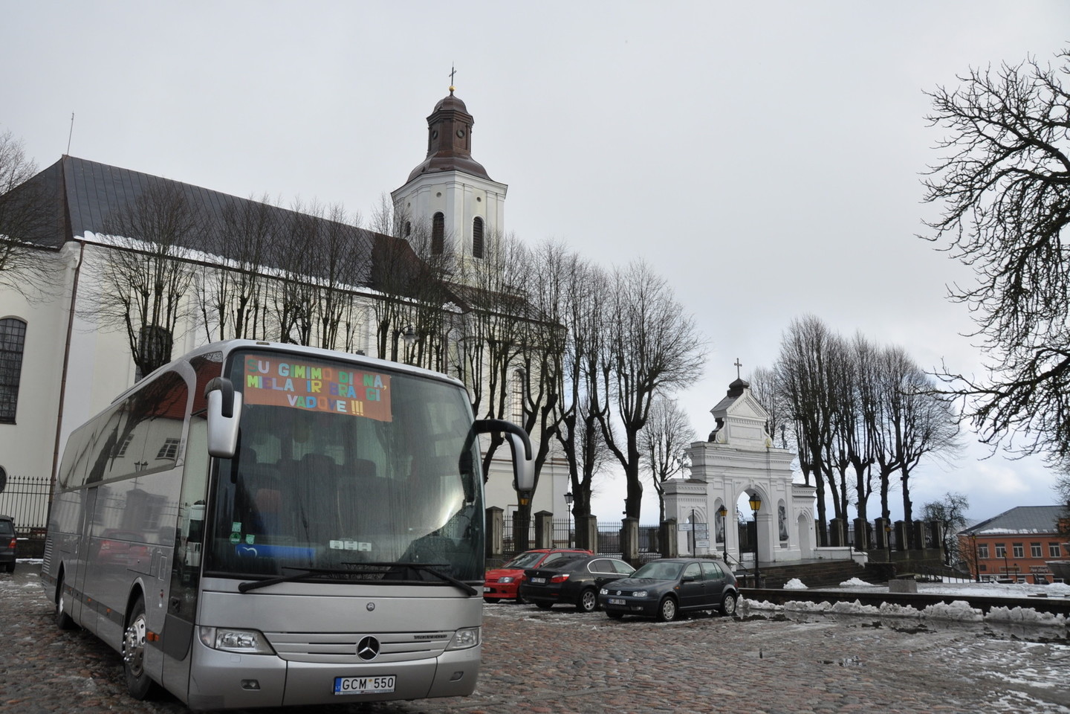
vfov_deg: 47.9
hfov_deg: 67.4
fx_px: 802
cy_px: 357
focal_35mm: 27
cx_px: 535
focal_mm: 18
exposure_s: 1/250
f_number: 8
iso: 200
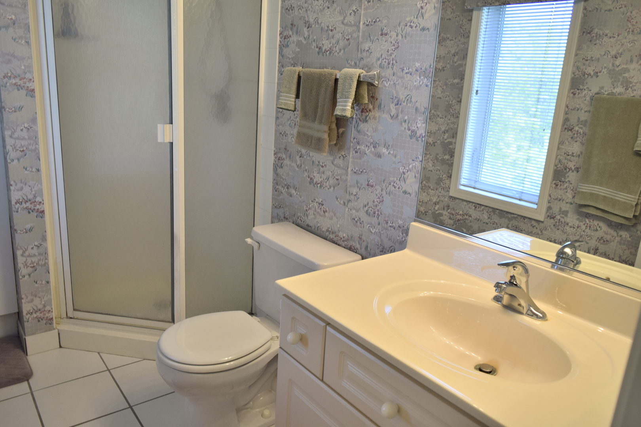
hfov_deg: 67.4
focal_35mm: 27
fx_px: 481
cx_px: 320
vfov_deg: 47.9
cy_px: 214
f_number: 4.5
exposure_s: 1/80
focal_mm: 18
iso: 400
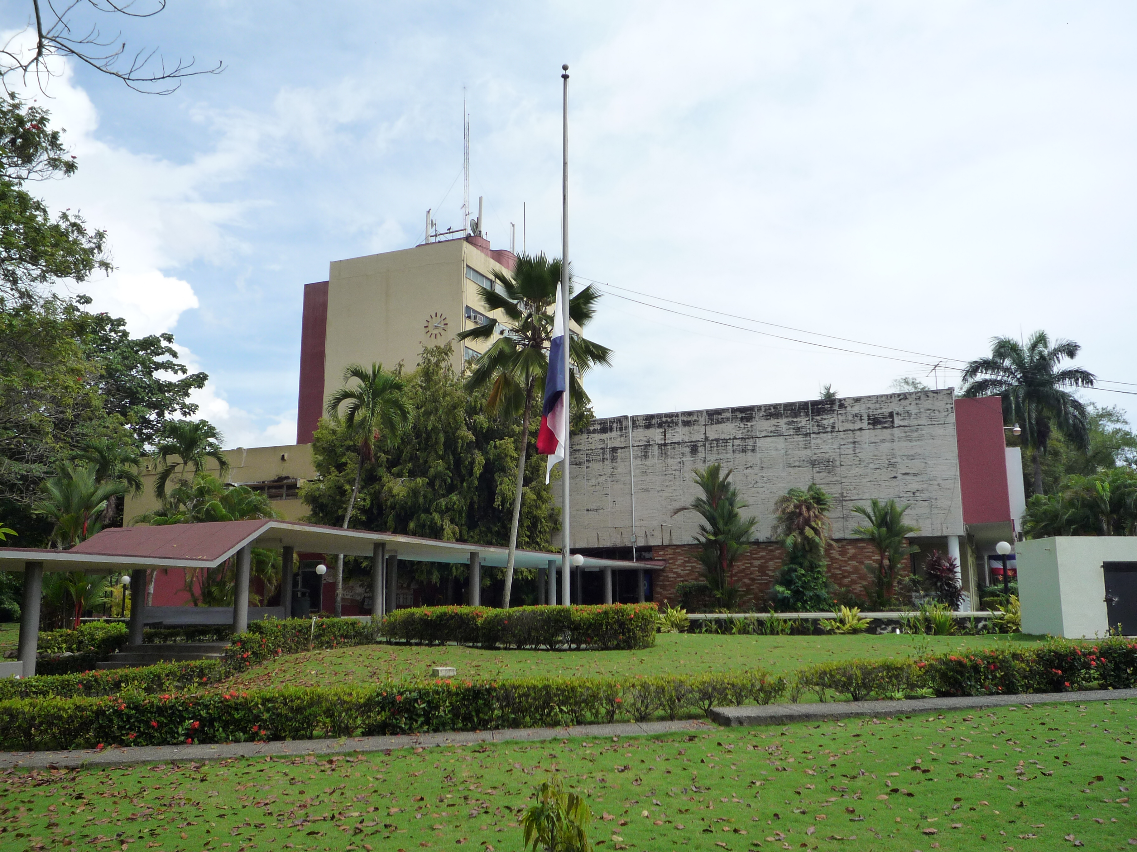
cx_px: 568
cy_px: 426
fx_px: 985
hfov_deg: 60.0
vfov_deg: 46.8
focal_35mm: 30
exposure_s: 1/800
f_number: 4.5
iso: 160
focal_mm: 5.3
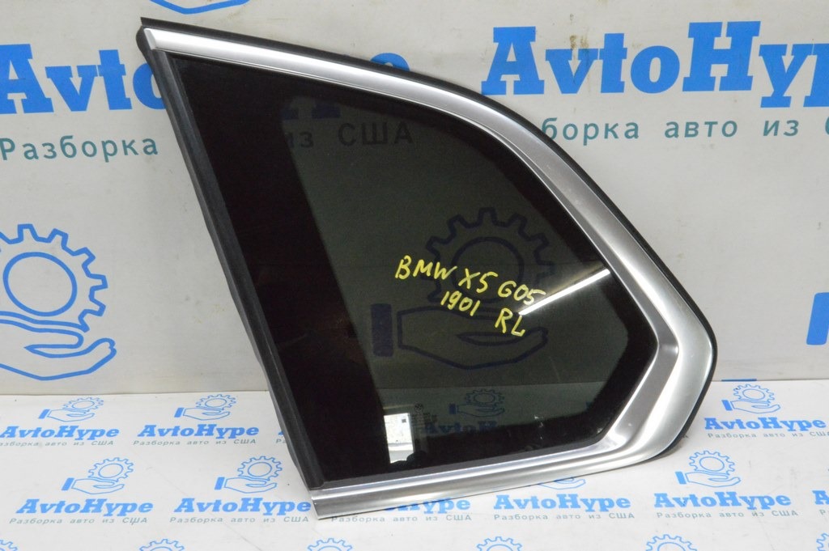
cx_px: 414
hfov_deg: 49.6
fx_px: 897
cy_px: 276
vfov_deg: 34.2
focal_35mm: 39
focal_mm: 26
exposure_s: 1/20
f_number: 20
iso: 6400
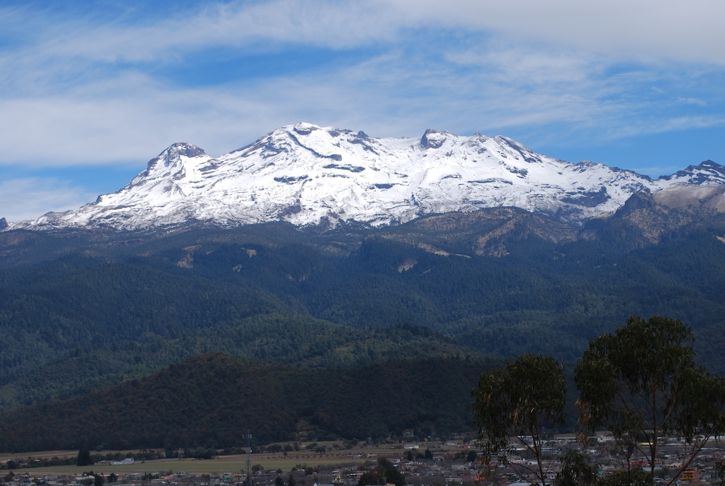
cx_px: 362
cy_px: 243
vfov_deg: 16.6
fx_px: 1663
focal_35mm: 82
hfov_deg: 24.6
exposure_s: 1/320
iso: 100
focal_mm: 55
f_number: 9
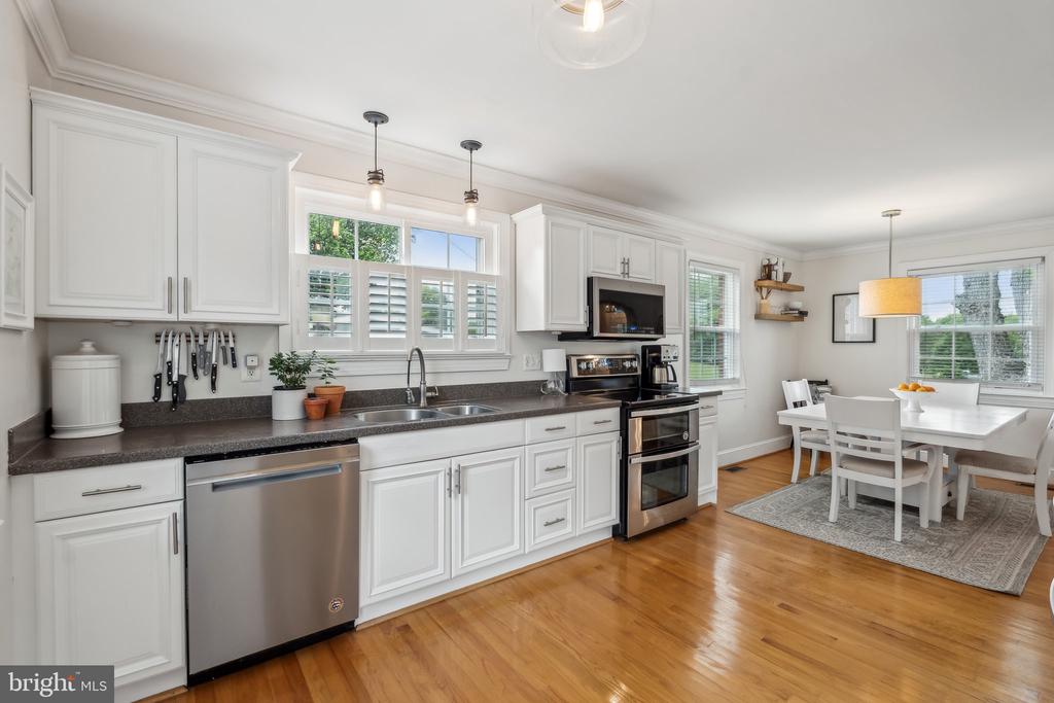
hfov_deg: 95.0
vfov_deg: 72.1
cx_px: 527
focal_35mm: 16
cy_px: 352
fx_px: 483
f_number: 6.3
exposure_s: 1/8
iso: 125
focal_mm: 16.5
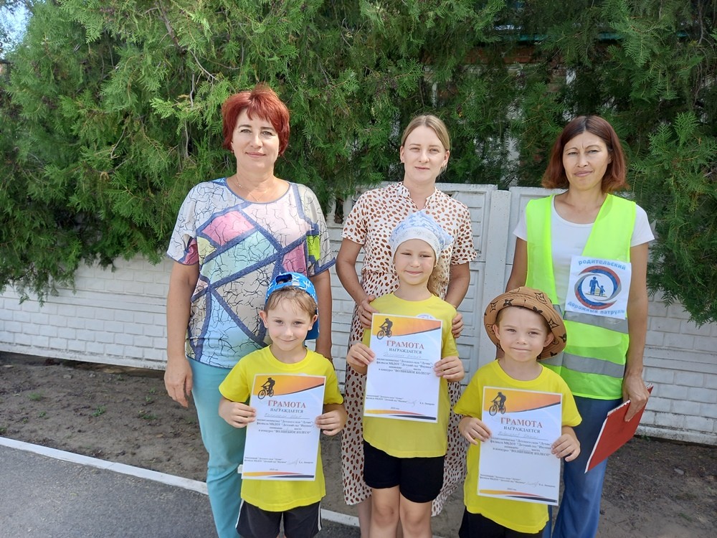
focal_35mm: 25
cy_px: 269
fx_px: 518
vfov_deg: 54.9
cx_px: 358
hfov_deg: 69.4
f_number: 2
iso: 25
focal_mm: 4.6
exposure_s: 1/138
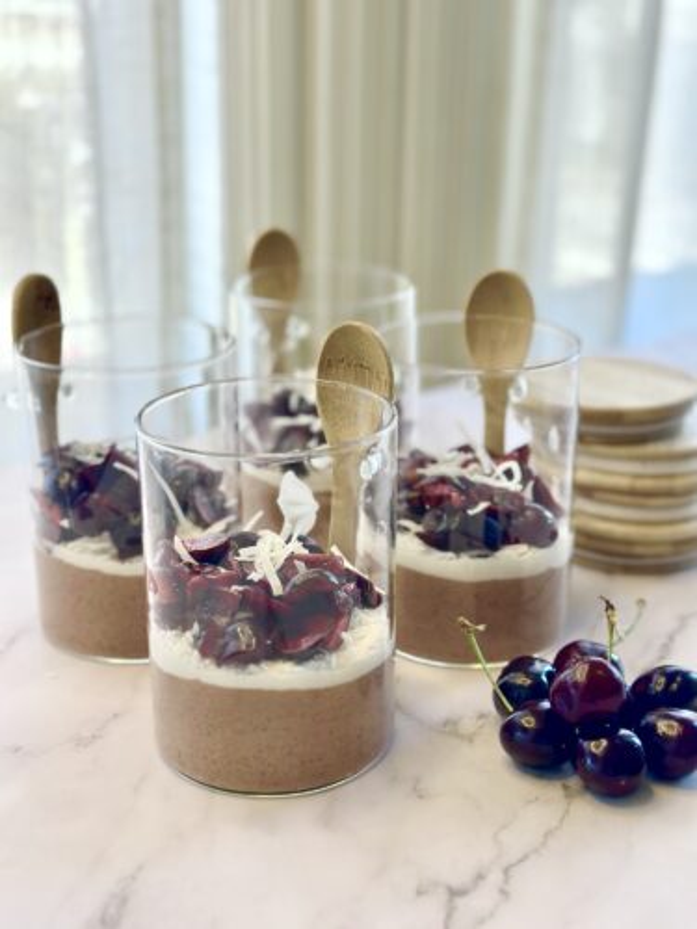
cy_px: 464
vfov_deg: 39.7
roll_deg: -0.5
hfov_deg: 30.3
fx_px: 1289
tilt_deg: -20.1
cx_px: 348
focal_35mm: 48
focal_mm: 6.86
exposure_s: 1/175
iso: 64
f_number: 1.78
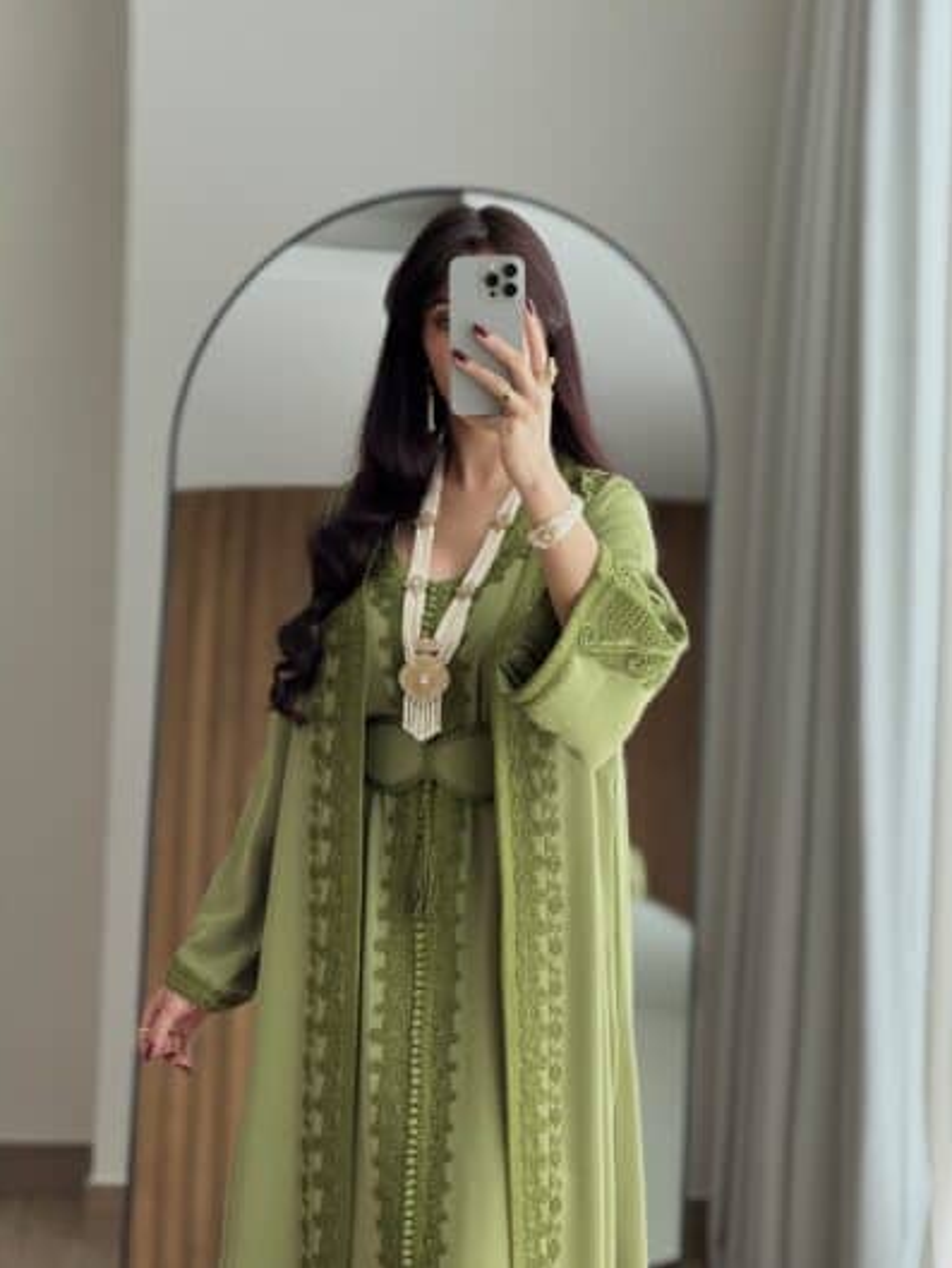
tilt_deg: -3.6
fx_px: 4435
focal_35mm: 121
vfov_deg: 16.3
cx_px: 475
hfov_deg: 12.3
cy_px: 632
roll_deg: -2.8
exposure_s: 1/99
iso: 64
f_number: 2.8
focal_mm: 15.66
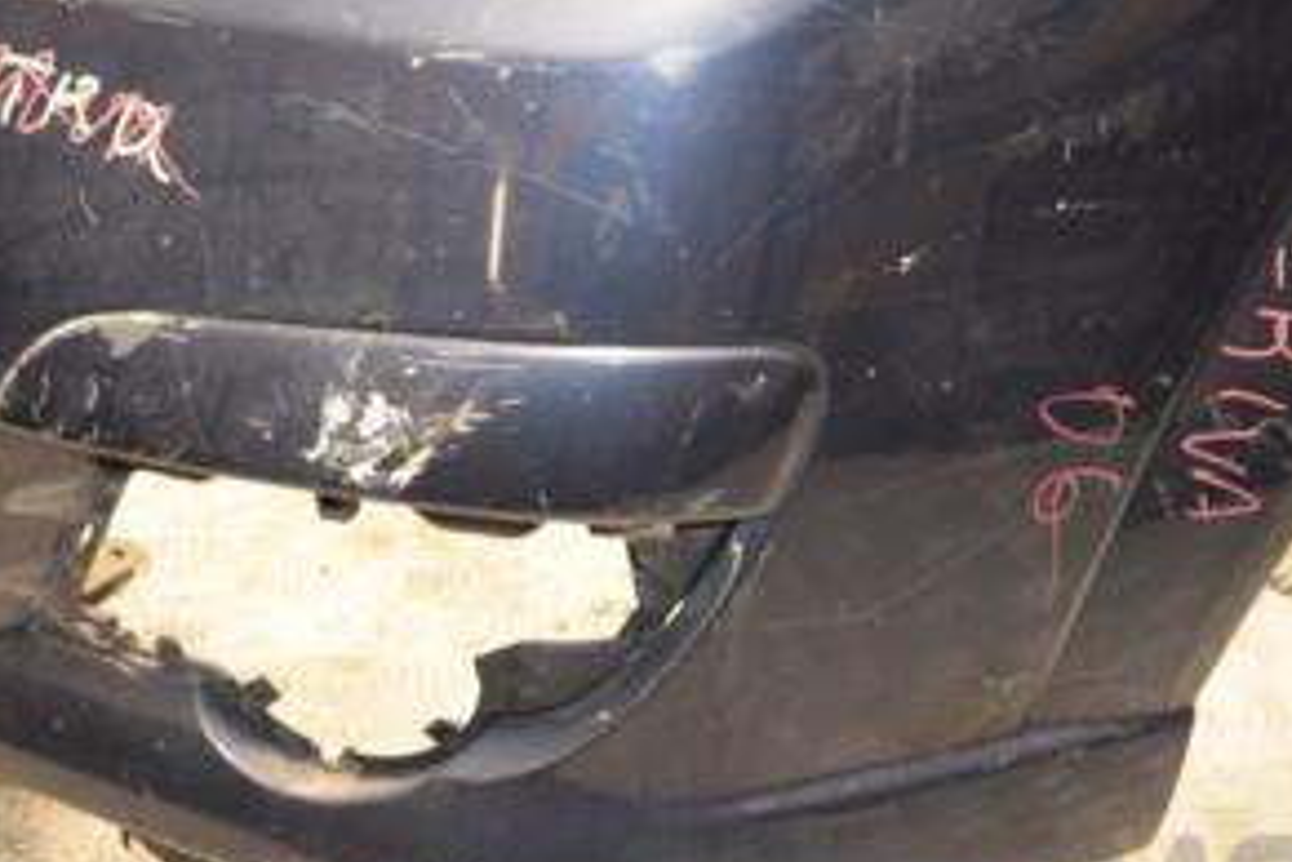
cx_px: 537
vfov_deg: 20.9
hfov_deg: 30.9
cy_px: 311
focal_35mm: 65
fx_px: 2334
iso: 800
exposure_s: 1/125
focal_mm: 21
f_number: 5
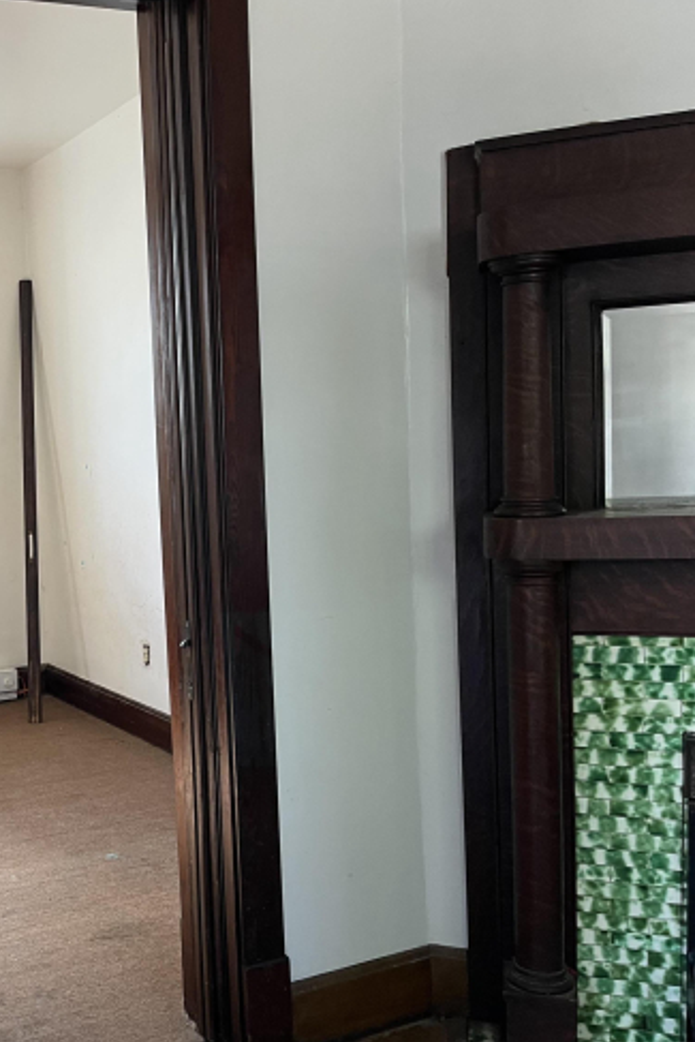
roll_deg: +3.4
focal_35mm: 37
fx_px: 1071
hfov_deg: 33.0
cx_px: -1
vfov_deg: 51.9
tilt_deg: -4.7
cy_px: 522
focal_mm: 5.1
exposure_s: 1/83
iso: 125
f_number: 1.6
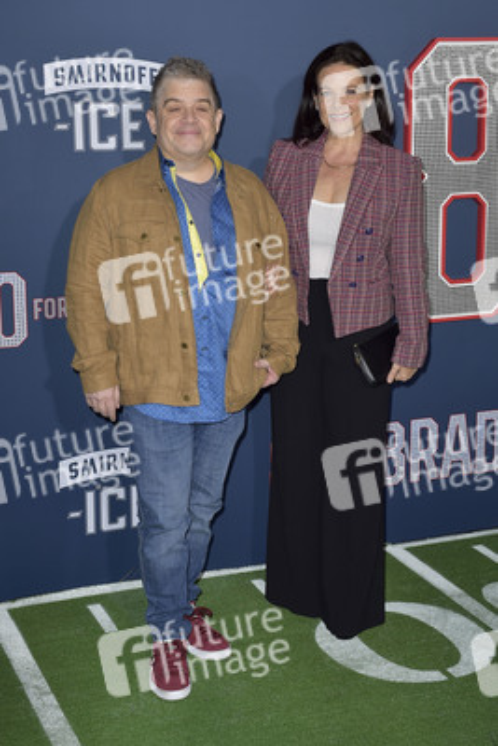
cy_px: 373
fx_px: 1140
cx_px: 249
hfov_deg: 24.6
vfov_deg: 36.2
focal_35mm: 55
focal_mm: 55
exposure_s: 1/250
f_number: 6.3
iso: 400
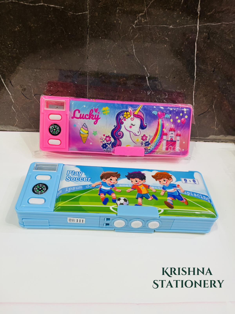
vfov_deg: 67.3
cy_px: 157
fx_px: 235
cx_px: 118
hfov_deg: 53.1
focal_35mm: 26
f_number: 1.6
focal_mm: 5.1
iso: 160
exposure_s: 1/50
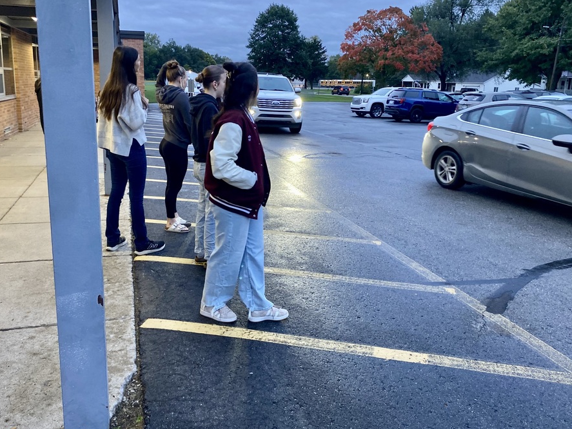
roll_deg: +0.2
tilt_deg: -14.0
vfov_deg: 46.8
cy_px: 194
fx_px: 496
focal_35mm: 30
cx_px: 274
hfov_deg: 59.9
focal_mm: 4.25
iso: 200
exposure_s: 1/60
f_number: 1.8
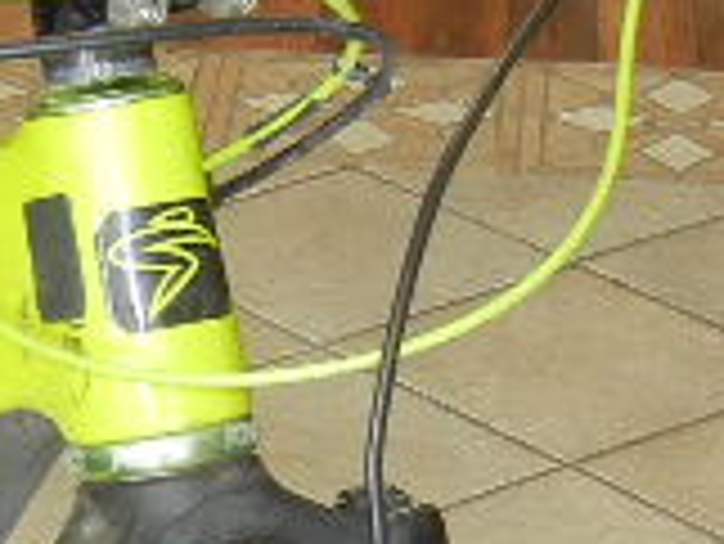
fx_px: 3998
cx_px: -121
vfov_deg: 7.7
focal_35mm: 191
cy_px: 742
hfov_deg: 10.2
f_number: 3.5
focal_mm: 5.4
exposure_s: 1/36.8
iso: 160
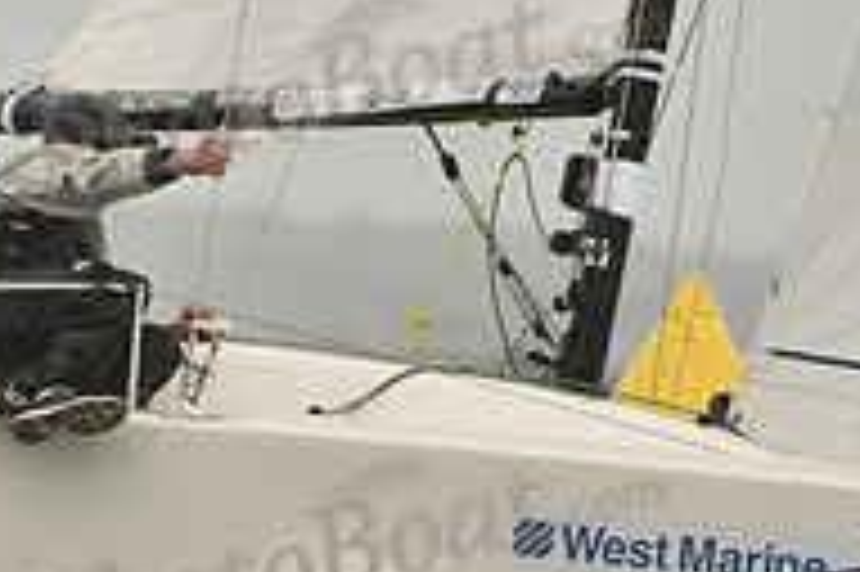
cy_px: 385
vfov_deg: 1.1
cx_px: -198
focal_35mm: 1217
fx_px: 29047
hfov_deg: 1.7
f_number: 6.3
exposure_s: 1/1250
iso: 400
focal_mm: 400
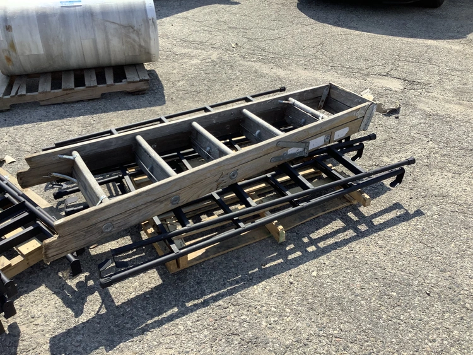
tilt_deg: -35.5
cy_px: 178
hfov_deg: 58.3
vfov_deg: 45.5
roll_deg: +0.3
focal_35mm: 31
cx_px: 236
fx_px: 424
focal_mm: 3.3
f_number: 2.4
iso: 25
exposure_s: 1/1217
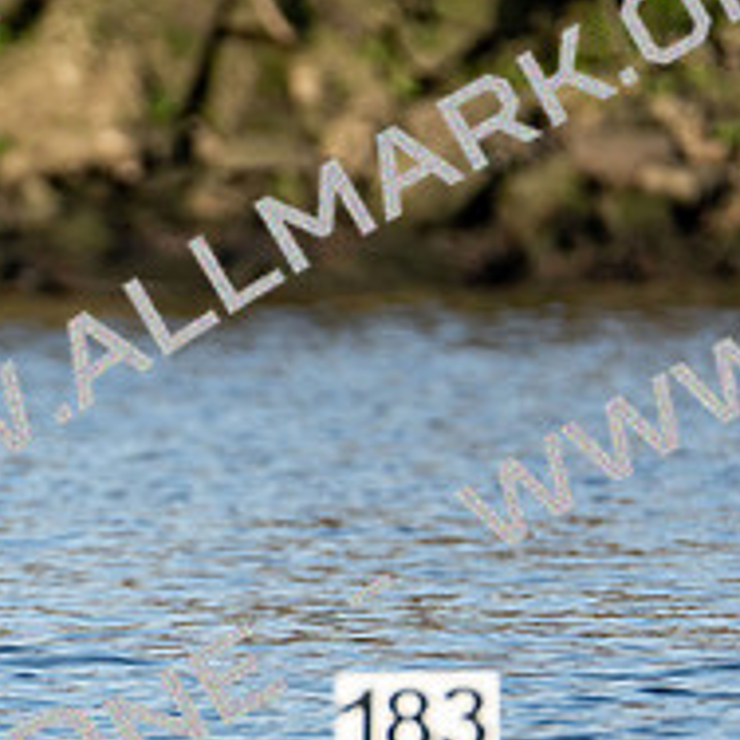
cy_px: 612
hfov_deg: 1.1
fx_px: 38044
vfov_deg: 1.1
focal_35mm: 1573
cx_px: 169
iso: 1000
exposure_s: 1/2000
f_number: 6.3
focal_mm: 600
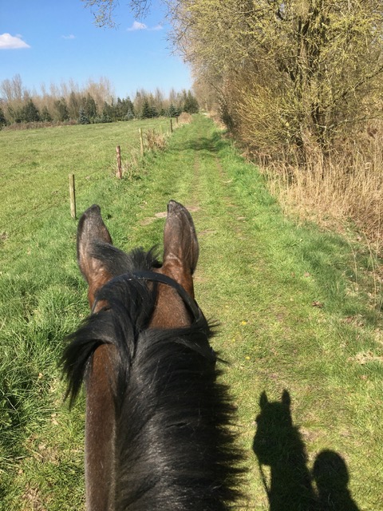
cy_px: 256
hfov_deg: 48.2
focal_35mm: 29
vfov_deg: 61.7
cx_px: 192
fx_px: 428
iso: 25
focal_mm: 4.15
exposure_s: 1/1166
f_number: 2.2
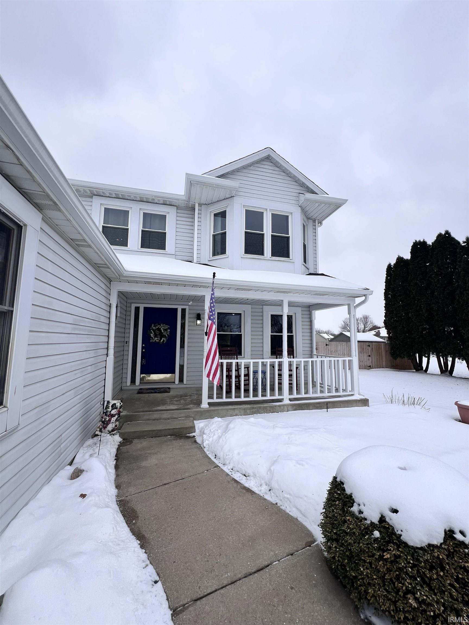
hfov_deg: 89.9
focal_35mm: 13
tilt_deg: +6.9
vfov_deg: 106.2
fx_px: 235
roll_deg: +0.8
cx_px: 234
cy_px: 312
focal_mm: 1.57
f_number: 1.8
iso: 32
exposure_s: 1/699
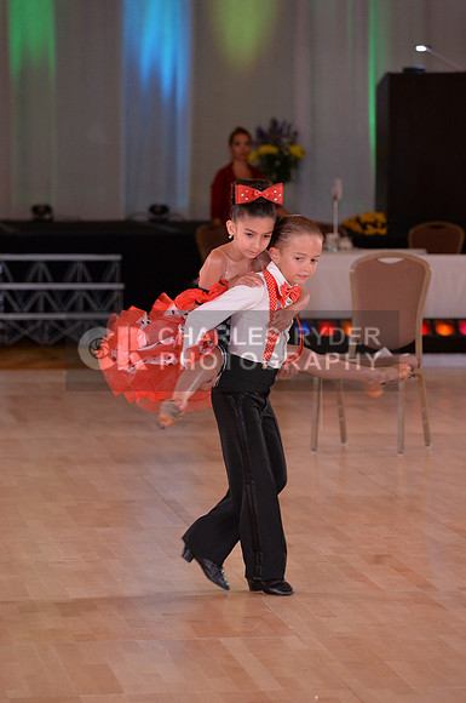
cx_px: 233
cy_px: 352
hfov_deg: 7.2
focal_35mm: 190
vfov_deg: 10.8
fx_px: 3700
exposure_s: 1/250
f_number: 5.6
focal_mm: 190
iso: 2000
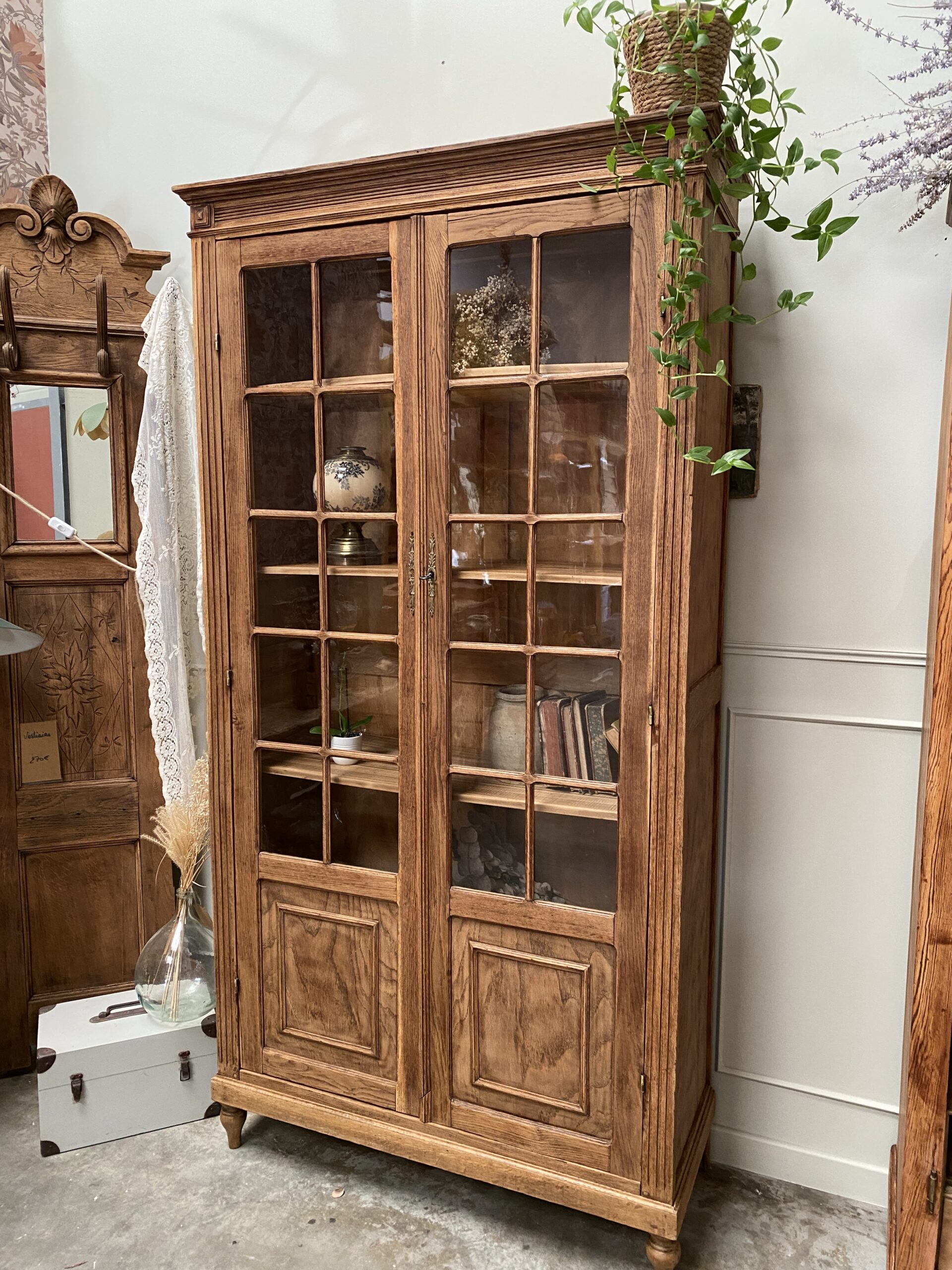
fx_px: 953
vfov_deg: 67.3
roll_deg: +0.5
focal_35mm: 26
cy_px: 635
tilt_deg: -5.7
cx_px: 476
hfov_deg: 53.1
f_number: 1.8
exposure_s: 1/60
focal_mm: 4.25
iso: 160
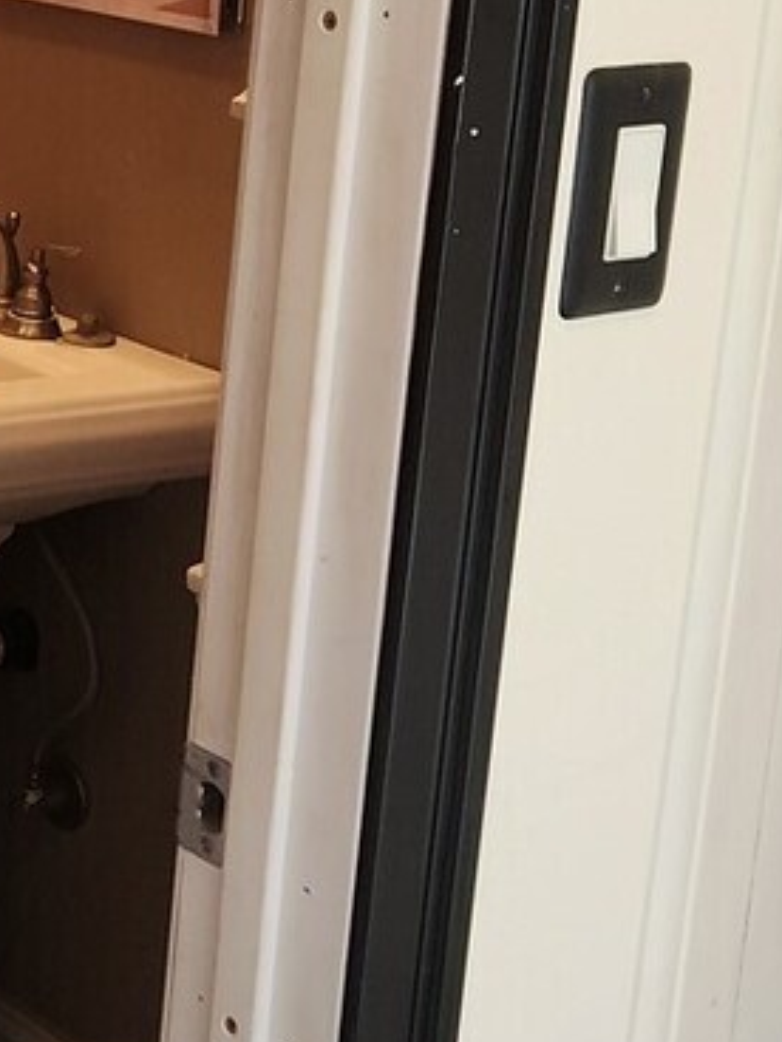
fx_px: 2711
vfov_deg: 21.5
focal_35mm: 90
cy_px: 218
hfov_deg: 16.0
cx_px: -51
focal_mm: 5.4
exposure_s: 1/60
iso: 100
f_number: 1.8
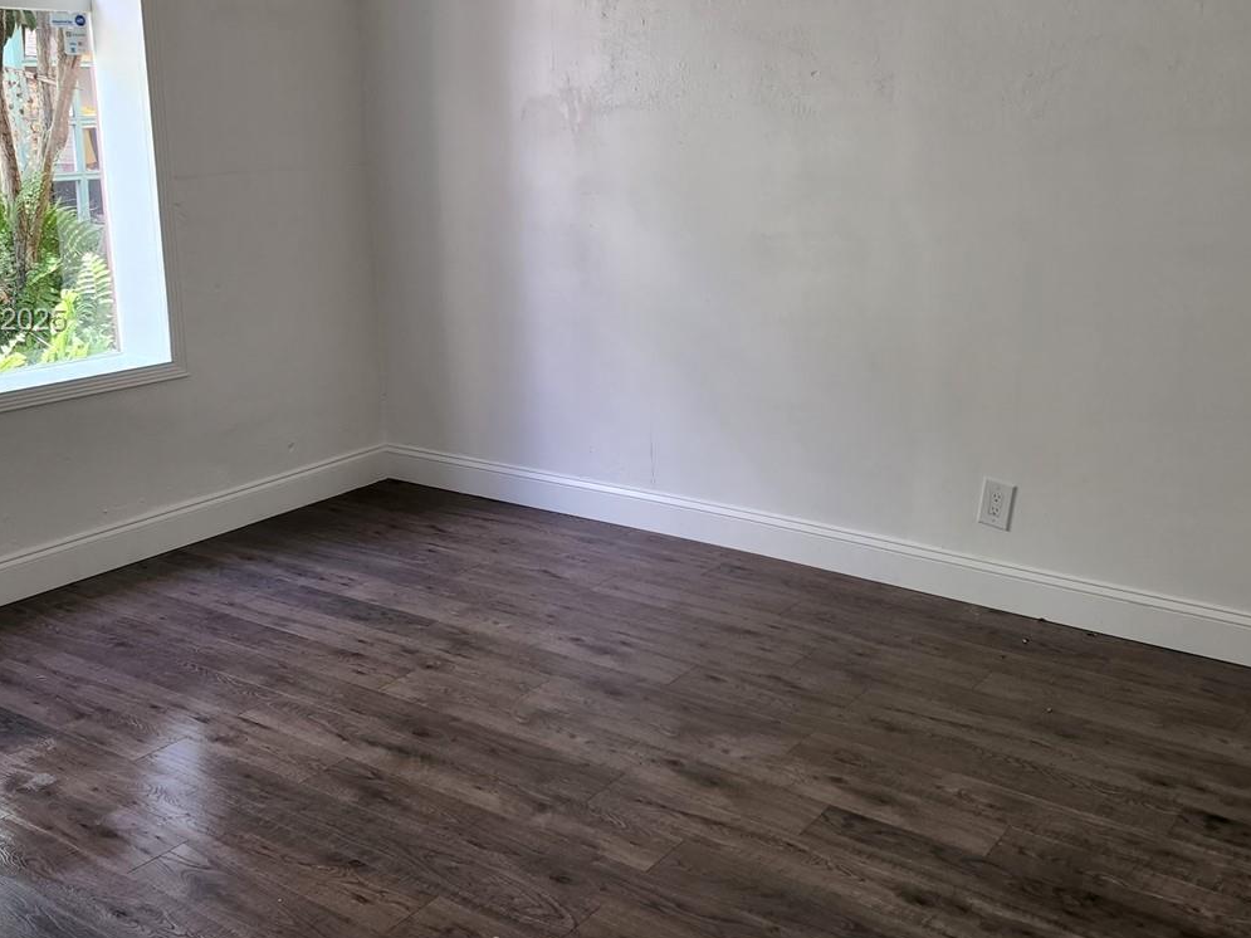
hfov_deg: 50.1
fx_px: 1337
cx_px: 680
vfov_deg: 38.3
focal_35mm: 37
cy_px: 322
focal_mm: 6.4
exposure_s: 1/180
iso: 100
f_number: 1.8
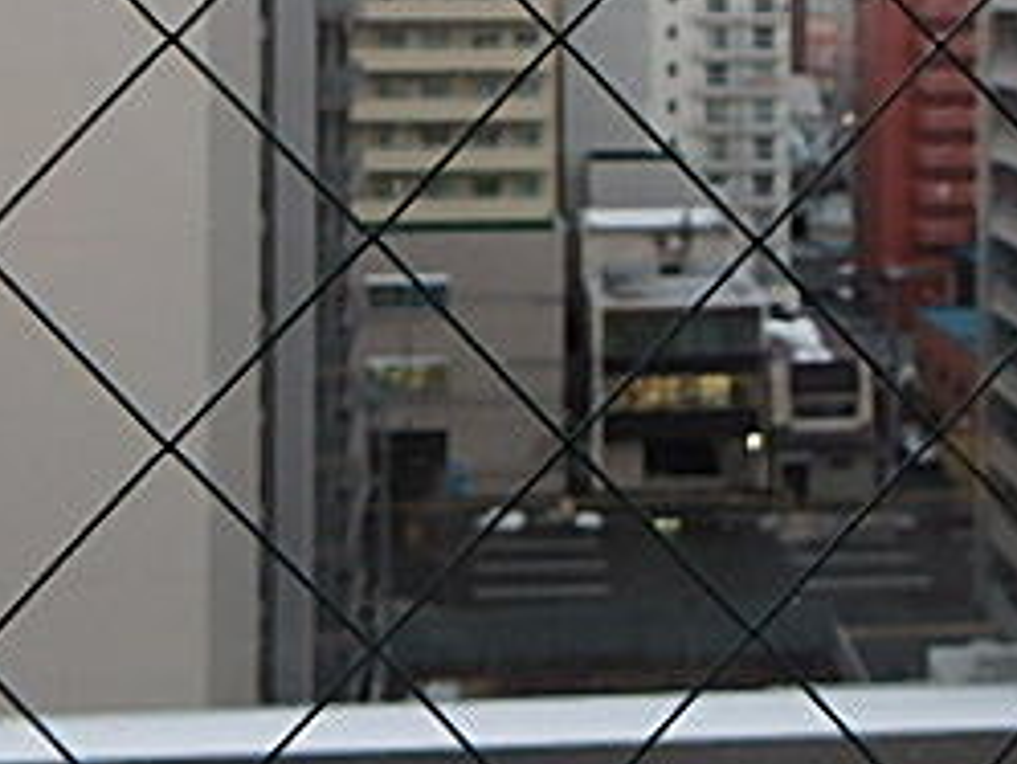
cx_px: 641
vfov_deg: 25.3
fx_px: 1587
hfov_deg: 35.3
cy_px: -53
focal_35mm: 54
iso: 250
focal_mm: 3.7
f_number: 3.5
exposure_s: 1/30
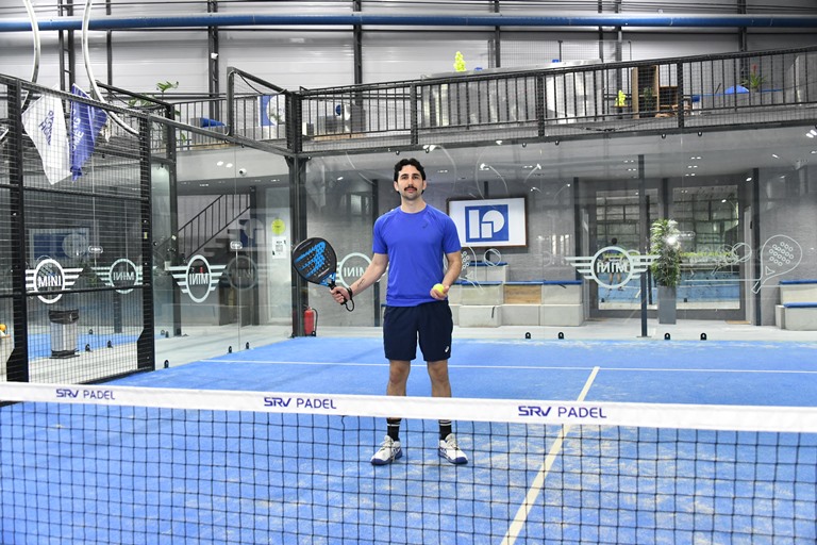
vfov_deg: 37.9
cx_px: 408
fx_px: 794
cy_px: 272
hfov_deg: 54.4
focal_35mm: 35
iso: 2500
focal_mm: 35
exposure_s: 1/125
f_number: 4.5
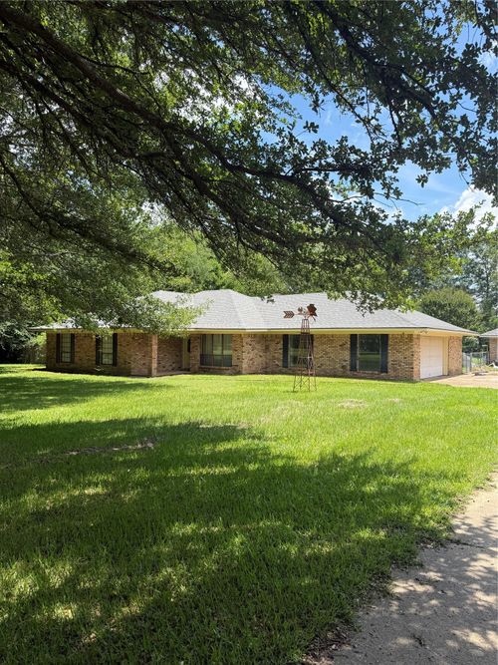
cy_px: 332
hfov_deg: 56.8
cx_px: 249
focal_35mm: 24
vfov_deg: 71.6
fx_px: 461
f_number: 1.78
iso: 100
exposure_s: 1/2110
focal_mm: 6.76
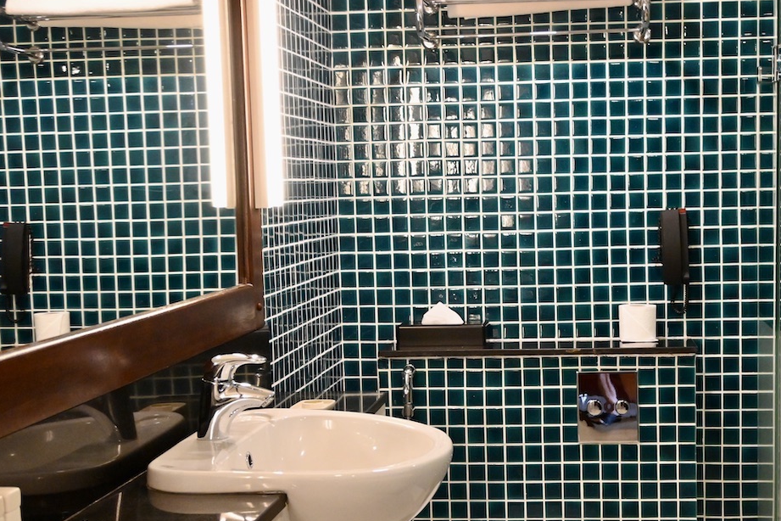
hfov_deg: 34.7
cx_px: 483
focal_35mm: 57
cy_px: 349
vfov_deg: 23.5
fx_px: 1244
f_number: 4.5
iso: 3200
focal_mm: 27.5
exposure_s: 1/100
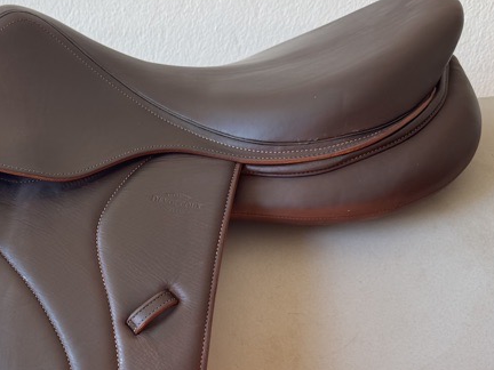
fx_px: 714
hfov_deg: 36.4
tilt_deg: -19.2
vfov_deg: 28.8
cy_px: 266
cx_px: 74
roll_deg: +2.3
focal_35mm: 50
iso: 80
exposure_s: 1/121
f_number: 1.78
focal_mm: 6.76
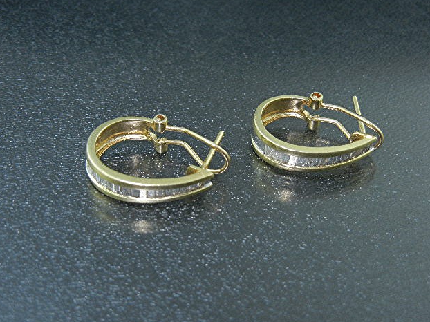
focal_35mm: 70
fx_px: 869
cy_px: 163
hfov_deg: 27.8
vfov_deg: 21.0
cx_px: 212
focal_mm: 12.2
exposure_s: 1/30
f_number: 4.1
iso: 235
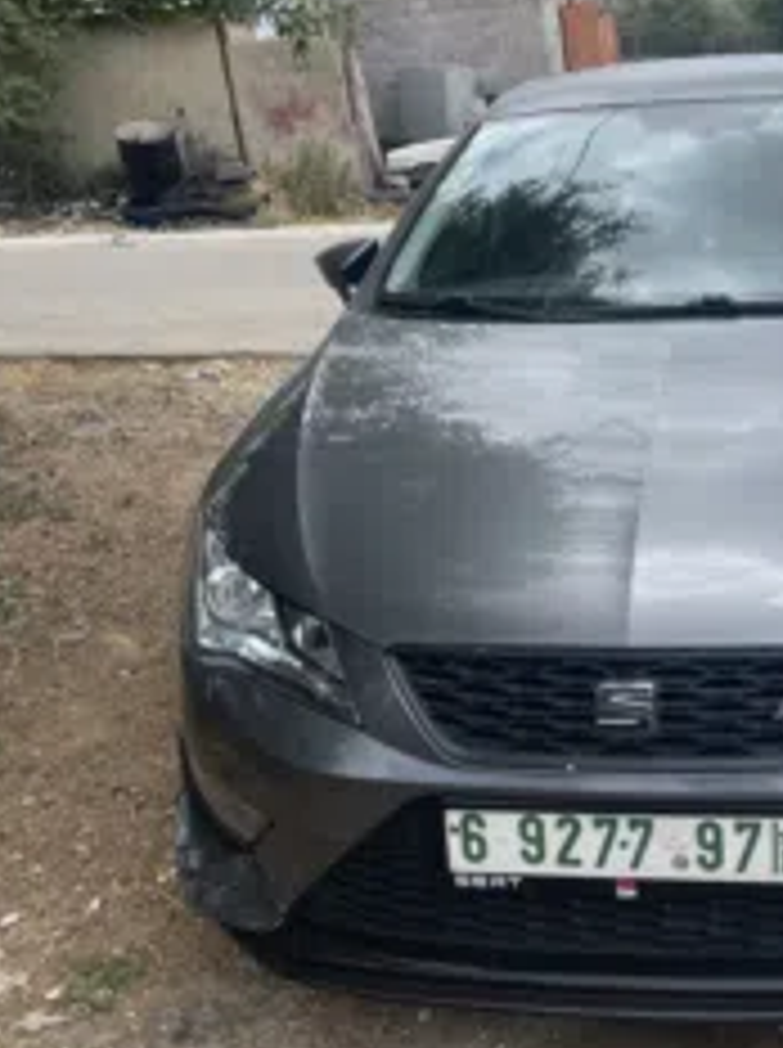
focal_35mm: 43
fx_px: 1300
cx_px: 644
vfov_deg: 43.7
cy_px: 432
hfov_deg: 32.5
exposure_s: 1/1912
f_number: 1.6
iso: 32
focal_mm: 5.1
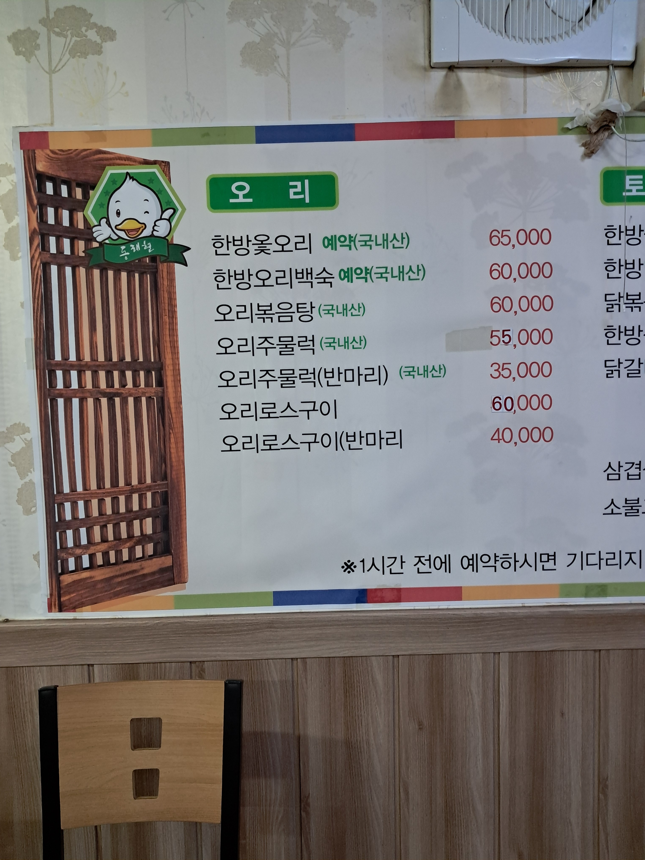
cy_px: 430
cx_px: 322
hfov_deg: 51.4
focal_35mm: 27
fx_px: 671
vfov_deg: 65.3
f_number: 1.8
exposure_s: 1/60
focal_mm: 4
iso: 400
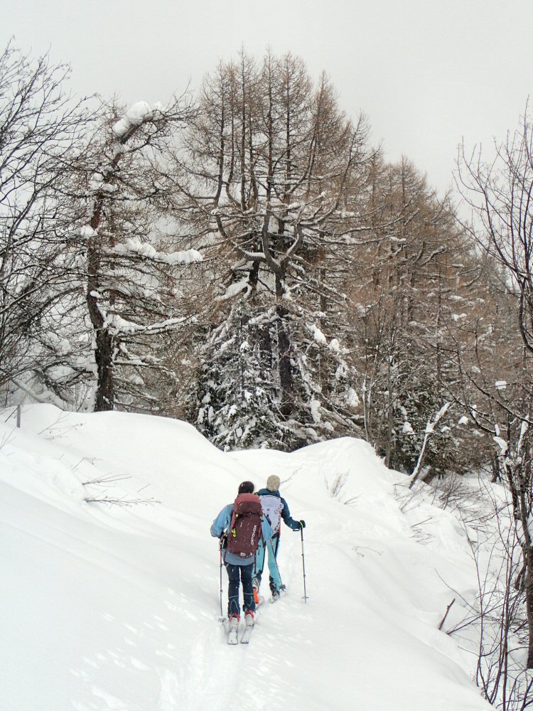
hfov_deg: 24.0
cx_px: 266
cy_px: 356
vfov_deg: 31.7
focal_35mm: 61
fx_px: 1252
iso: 100
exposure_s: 1/200
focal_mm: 11.01
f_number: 5
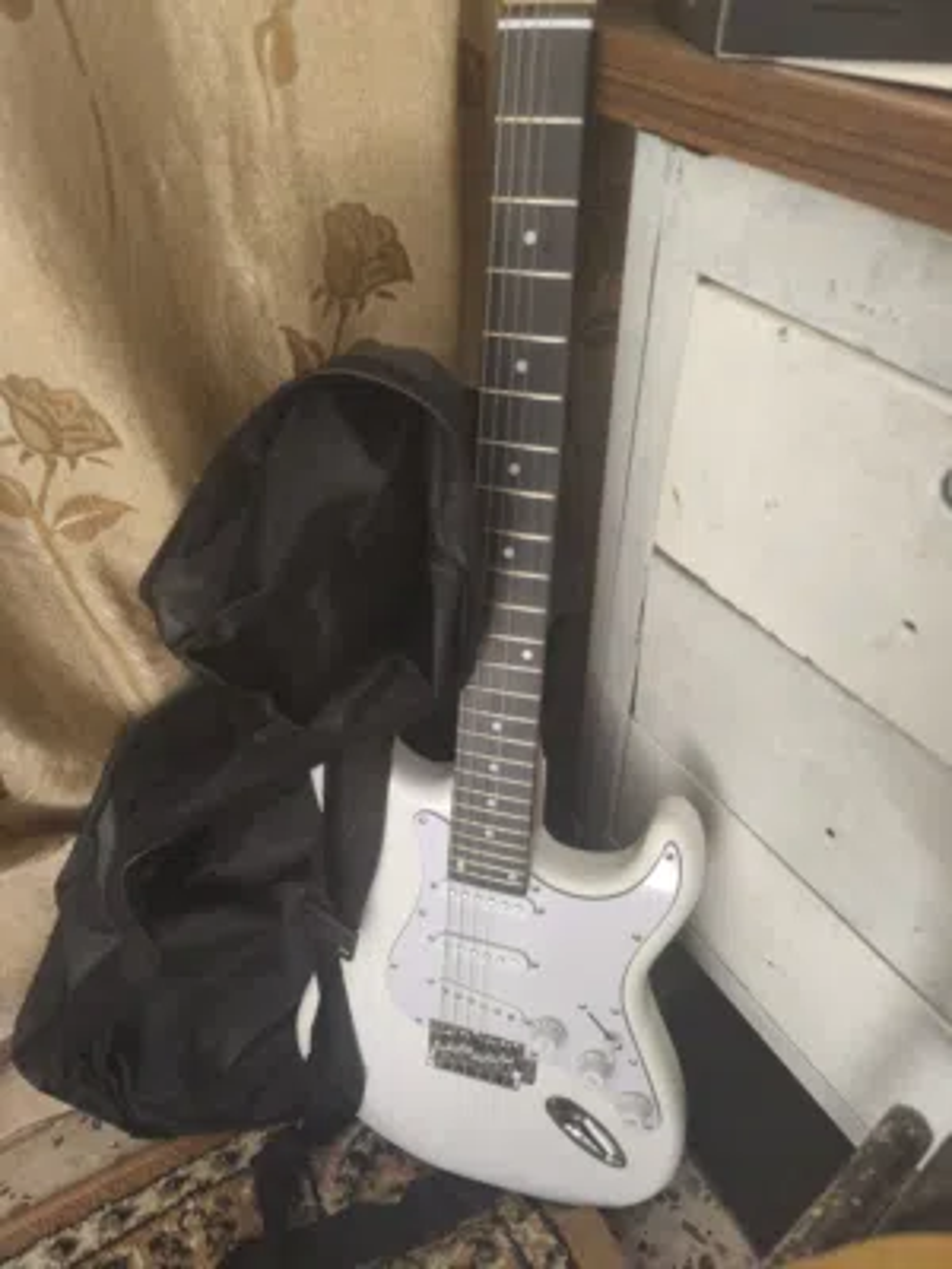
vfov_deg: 73.9
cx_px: 476
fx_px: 843
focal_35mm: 23
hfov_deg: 58.9
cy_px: 634
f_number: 1.65
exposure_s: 1/60
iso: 320
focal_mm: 6.14
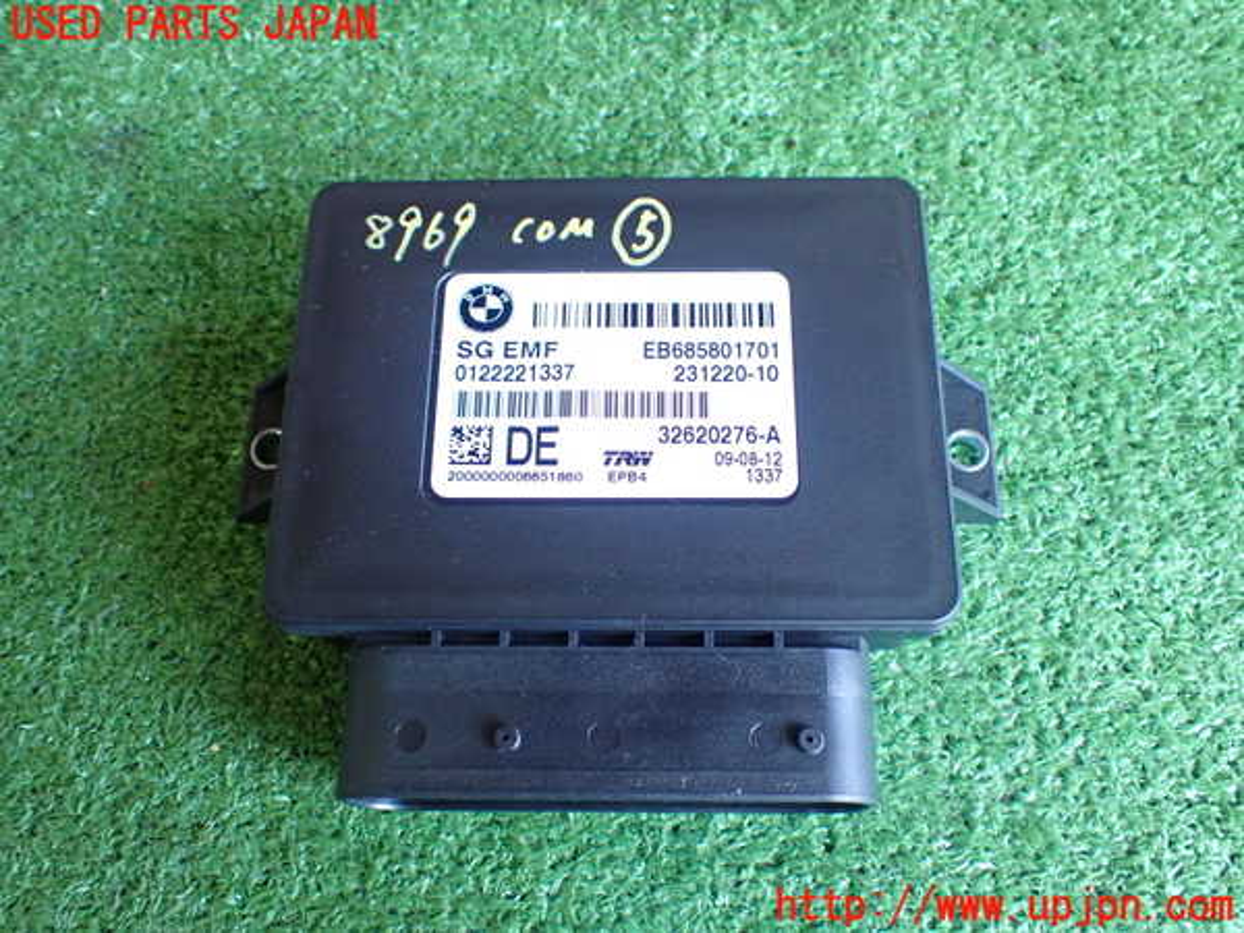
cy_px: 466
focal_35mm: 32
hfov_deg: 56.8
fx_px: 1150
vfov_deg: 44.2
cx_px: 622
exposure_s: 1/50
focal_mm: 5.79
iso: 800
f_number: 2.4
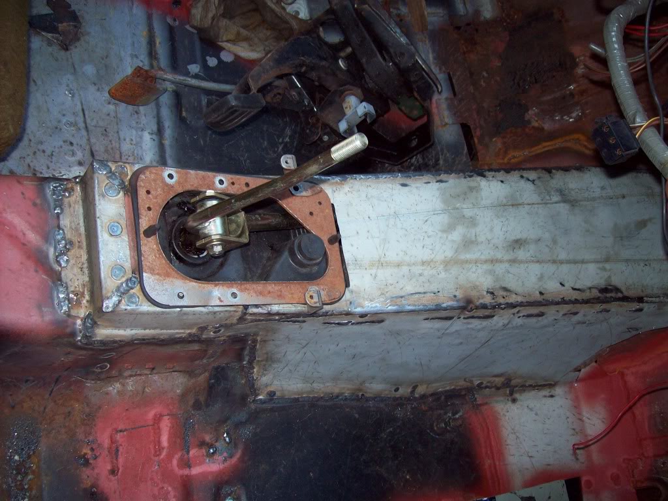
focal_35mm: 36
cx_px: 334
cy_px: 250
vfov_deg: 39.7
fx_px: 695
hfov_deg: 51.4
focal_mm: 6
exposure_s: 1/64
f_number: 2.7
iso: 80
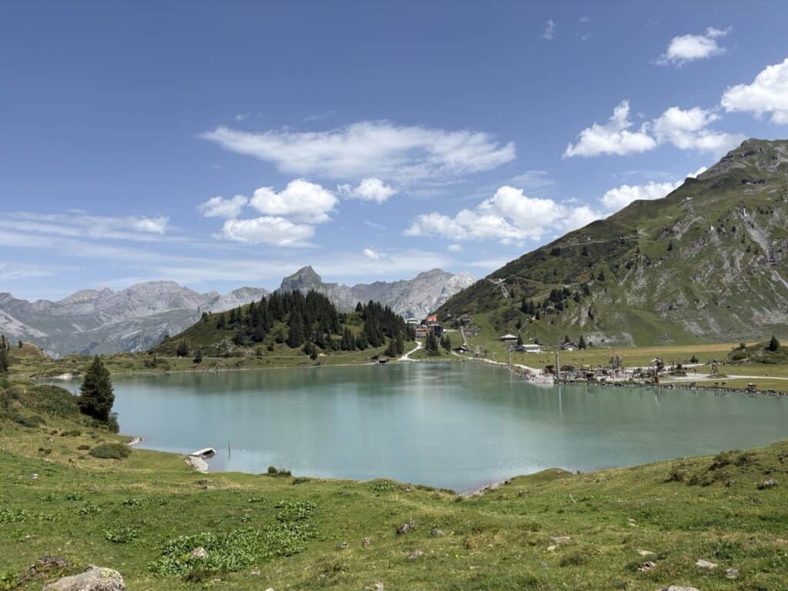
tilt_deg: +5.4
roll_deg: +1.9
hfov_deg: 67.3
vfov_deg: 53.1
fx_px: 592
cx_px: 394
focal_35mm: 26
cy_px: 296
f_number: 1.6
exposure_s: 1/4608
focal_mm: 5.96
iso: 50
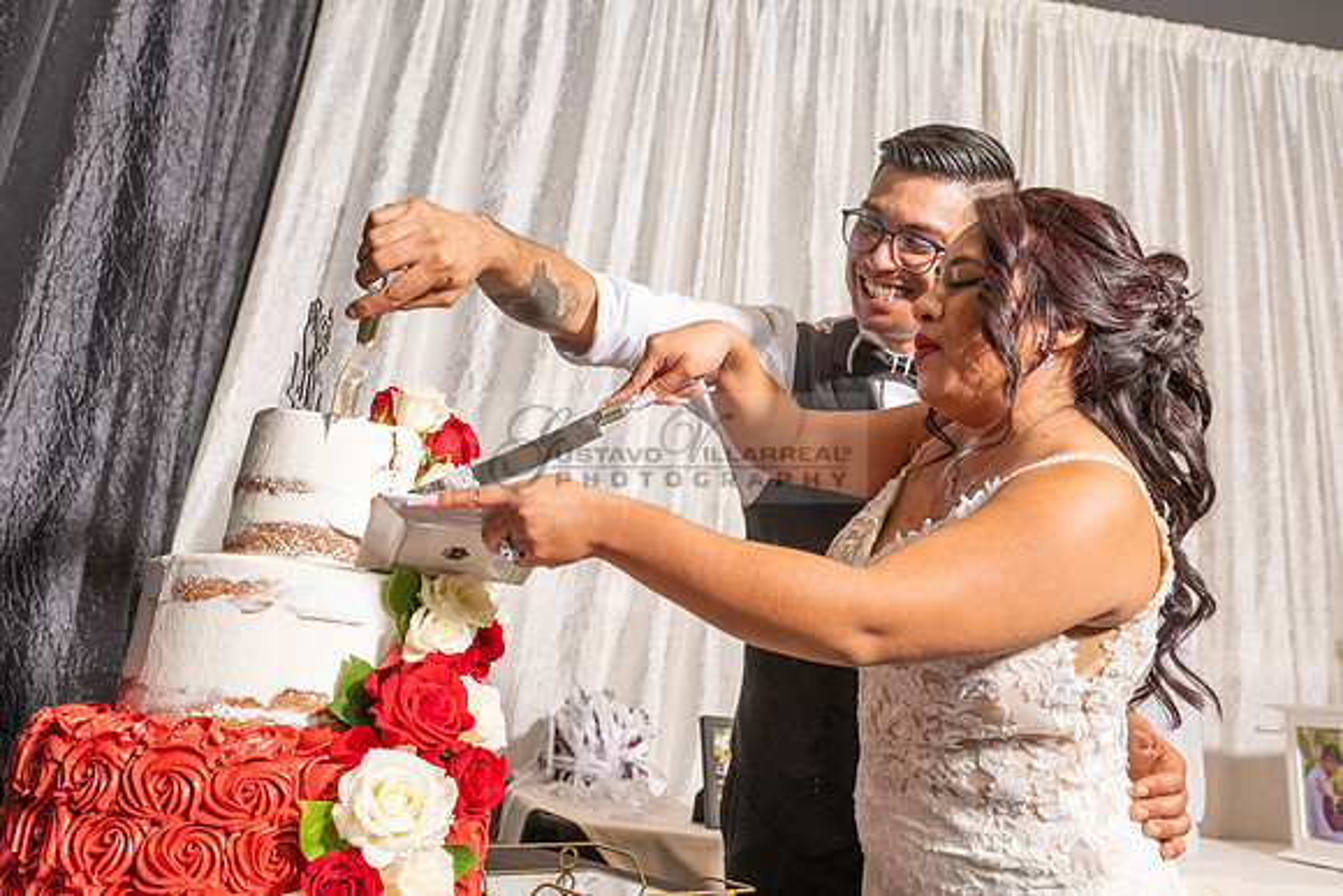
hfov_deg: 63.2
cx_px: 710
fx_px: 1091
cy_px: 354
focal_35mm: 29
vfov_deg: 44.4
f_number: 5
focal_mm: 24
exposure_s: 1/200
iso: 800
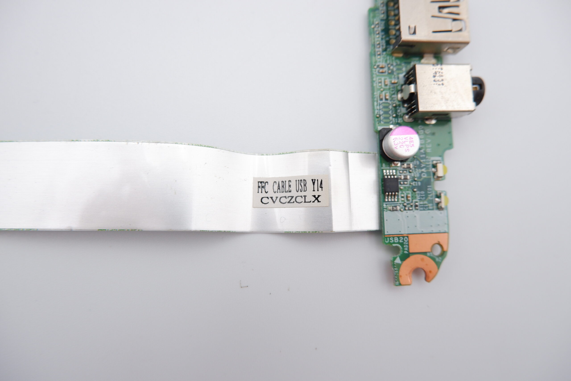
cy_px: 190
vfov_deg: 55.1
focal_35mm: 23
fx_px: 365
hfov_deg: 76.1
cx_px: 286
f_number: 5.6
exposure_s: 1/250
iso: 800
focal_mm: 15.2
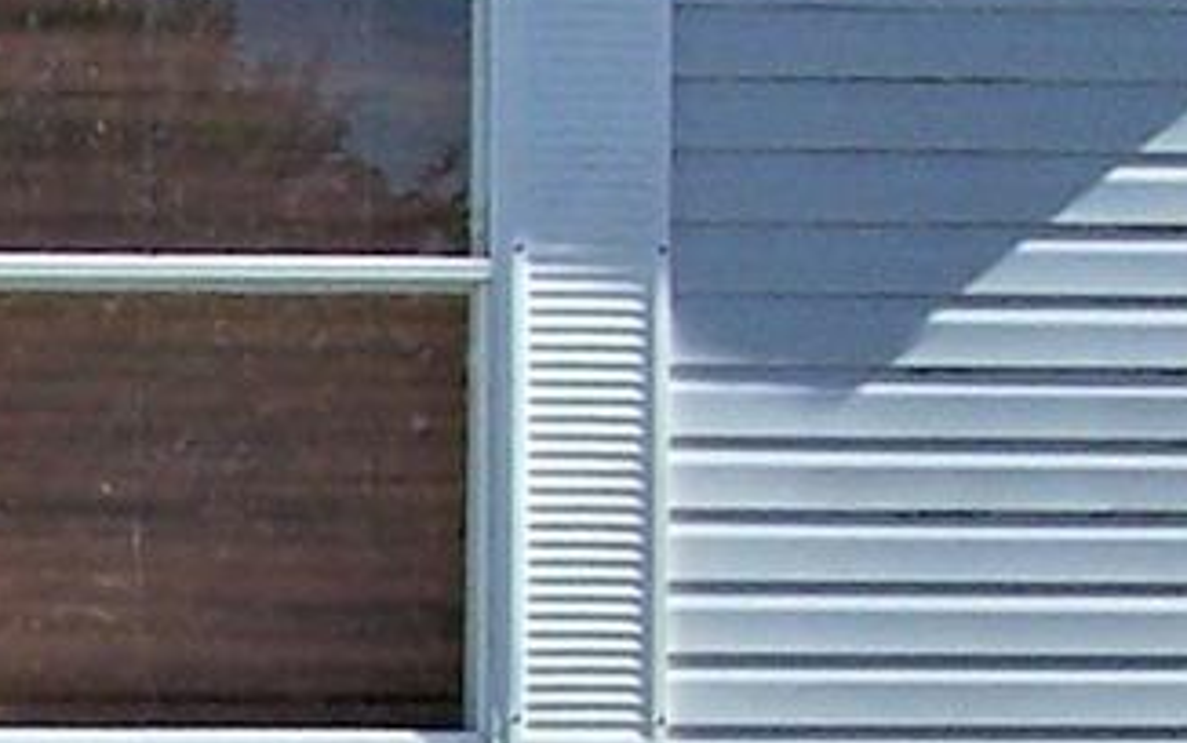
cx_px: -603
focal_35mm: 253
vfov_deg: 5.1
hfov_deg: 8.1
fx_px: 8187
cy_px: 1169
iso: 80
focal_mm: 6.3
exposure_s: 1/750
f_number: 5.6
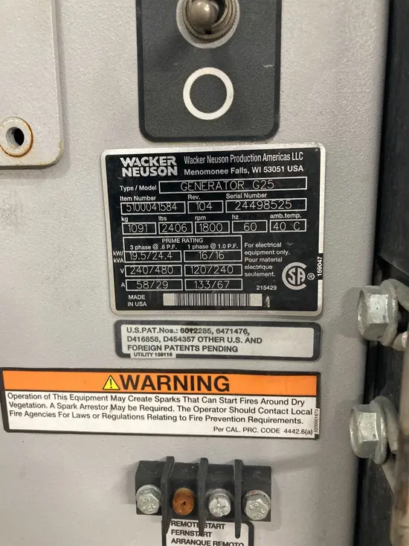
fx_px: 441
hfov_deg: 49.8
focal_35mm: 28
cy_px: 273
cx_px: 204
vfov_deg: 63.4
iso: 250
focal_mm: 3.99
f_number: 1.8
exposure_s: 1/60
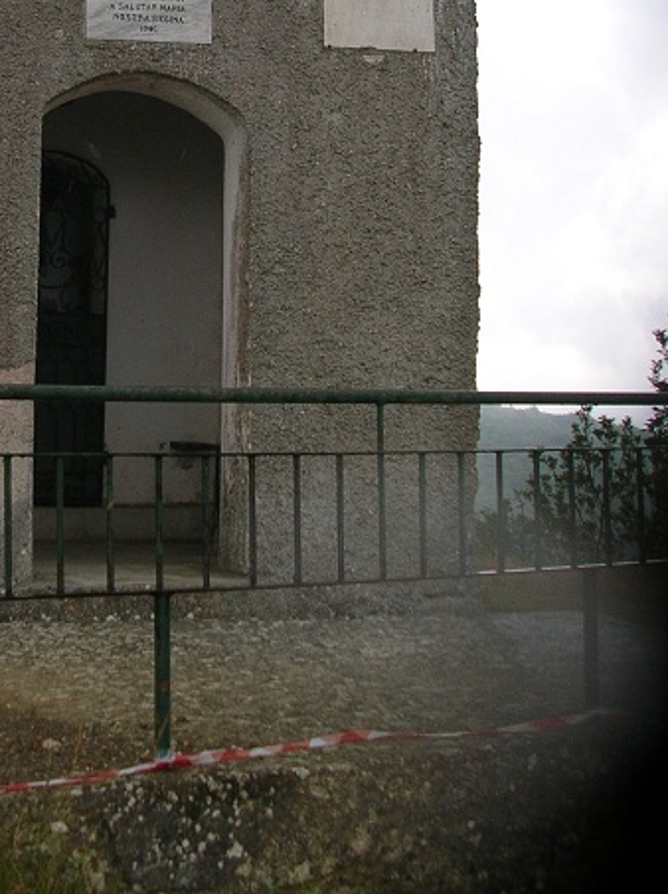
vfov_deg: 30.6
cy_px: 198
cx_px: 123
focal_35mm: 62
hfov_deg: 23.2
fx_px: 1598
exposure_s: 1/226
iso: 50
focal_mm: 5.8
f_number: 2.8
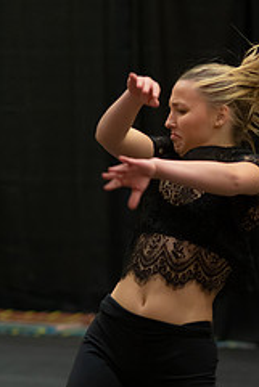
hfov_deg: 5.8
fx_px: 2554
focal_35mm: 237
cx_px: 235
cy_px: 271
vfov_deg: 8.7
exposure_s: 1/640
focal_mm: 85
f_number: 2
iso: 1250
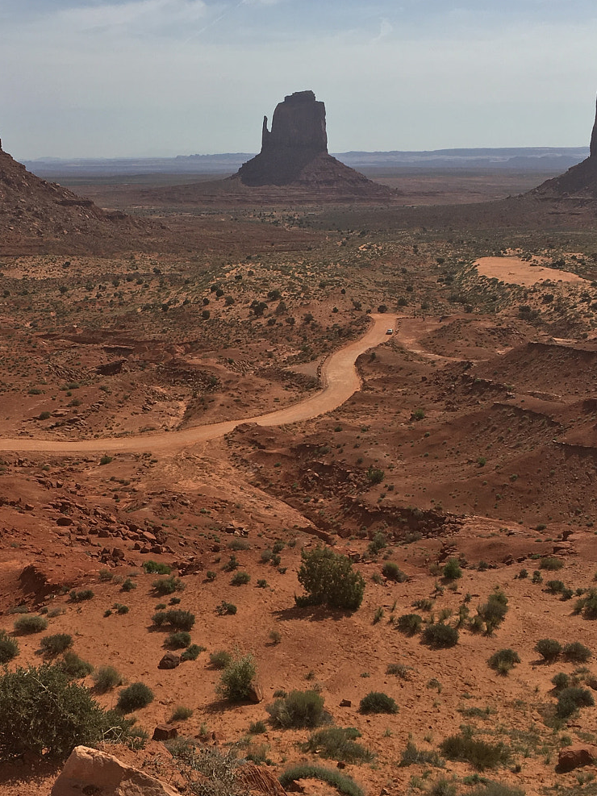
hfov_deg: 30.7
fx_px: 1081
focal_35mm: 47
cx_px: 223
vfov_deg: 40.4
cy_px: 420
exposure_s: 1/3205
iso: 25
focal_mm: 4.15
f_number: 2.2
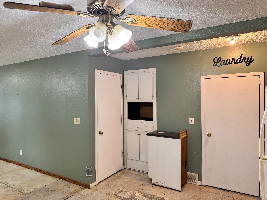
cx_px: 134
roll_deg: -0.2
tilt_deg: -0.2
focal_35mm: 24
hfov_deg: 71.6
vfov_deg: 56.8
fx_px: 185
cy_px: 100
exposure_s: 1/120
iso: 200
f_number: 1.78
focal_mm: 6.76
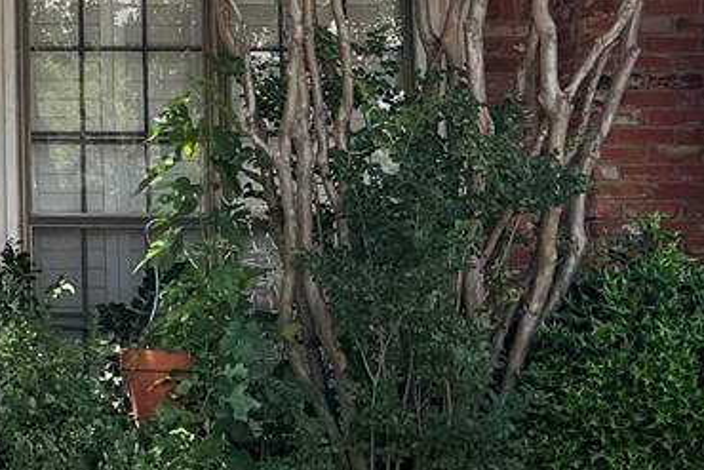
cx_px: -285
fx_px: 2700
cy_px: 105
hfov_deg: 14.1
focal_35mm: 138
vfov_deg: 9.9
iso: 80
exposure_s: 1/747
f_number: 1.78
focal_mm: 6.76
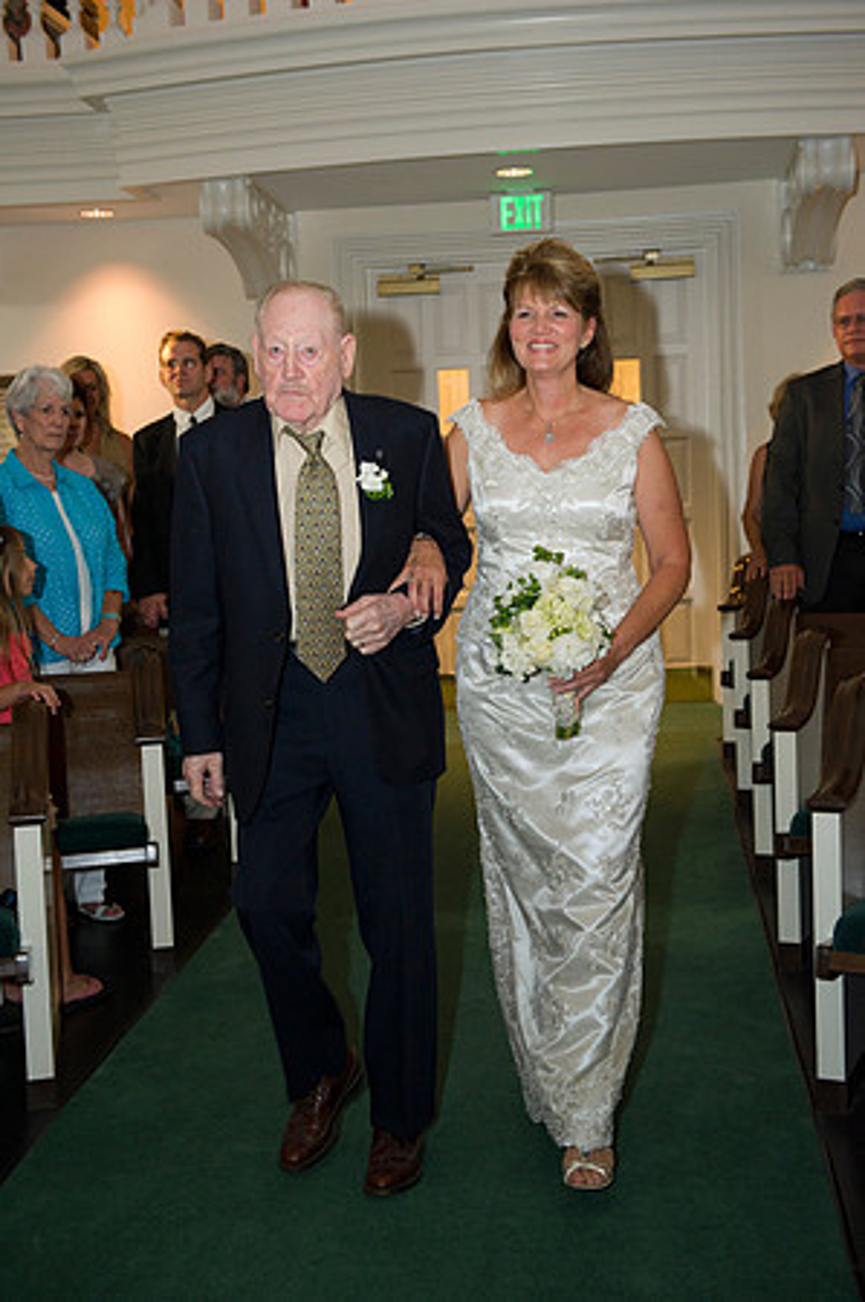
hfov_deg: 28.0
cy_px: 651
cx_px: 432
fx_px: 1734
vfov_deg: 41.2
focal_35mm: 48
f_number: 4
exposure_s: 1/60
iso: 1600
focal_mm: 48
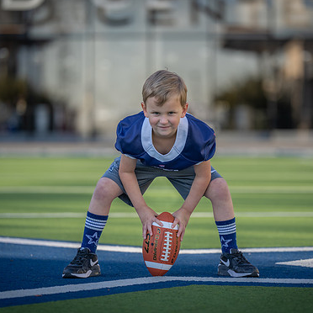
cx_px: 169
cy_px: 161
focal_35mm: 203
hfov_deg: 8.6
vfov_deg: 8.6
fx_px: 2077
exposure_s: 1/500
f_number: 2.8
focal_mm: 151
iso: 100
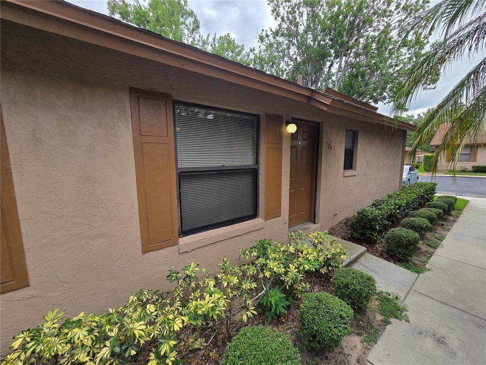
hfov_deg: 106.2
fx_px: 183
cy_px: 182
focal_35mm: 13
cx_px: 243
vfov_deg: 89.9
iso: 50
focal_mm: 2.2
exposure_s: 1/963
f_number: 2.2
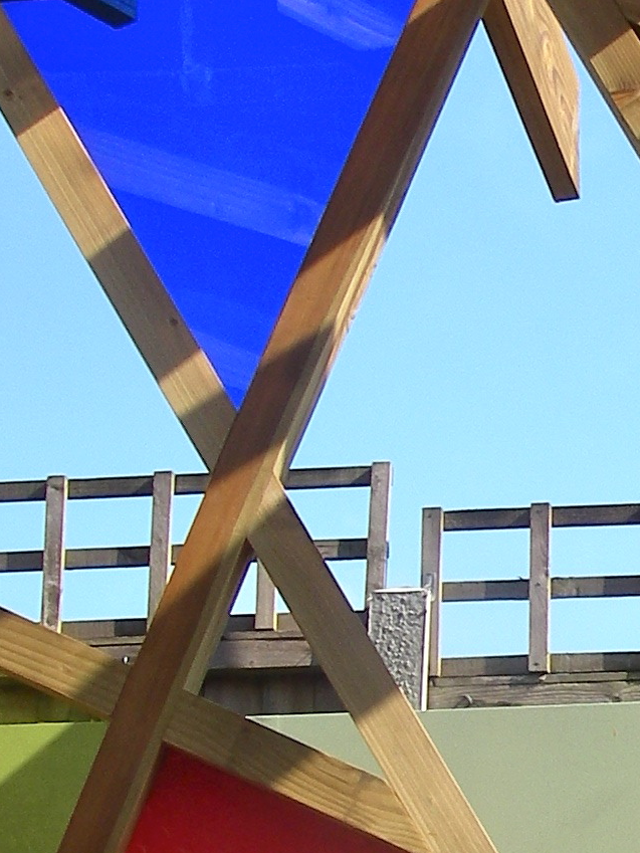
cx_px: 994
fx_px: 3105
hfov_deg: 11.2
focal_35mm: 126
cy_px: 674
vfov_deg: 15.5
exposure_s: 1/100
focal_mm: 6.3
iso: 64
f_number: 6.6
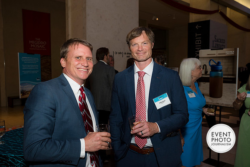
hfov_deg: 58.7
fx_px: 222
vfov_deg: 41.1
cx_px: 125
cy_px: 84
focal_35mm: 32
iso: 800
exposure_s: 1/125
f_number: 5.6
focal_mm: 32
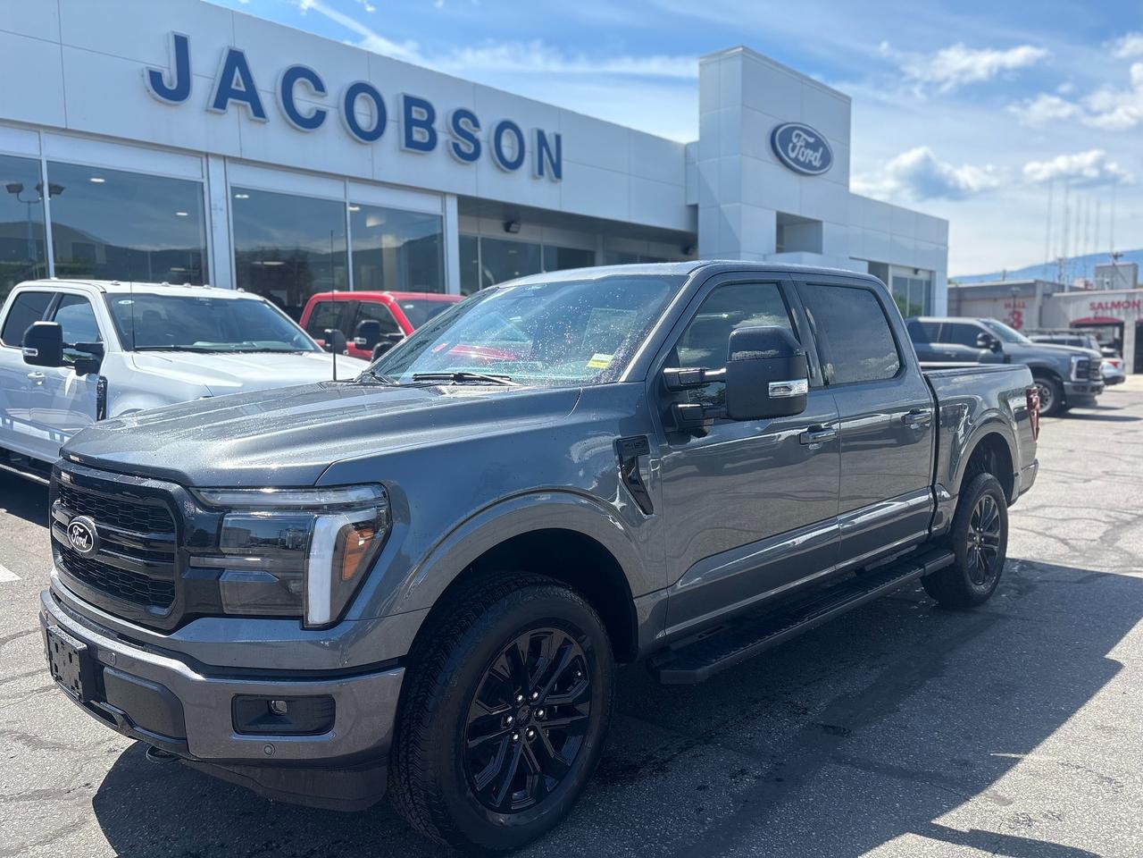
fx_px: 859
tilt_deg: -4.7
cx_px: 572
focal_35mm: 26
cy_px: 429
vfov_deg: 53.1
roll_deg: +0.9
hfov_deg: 67.3
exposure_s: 1/1901
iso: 50
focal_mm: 5.96
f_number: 1.6
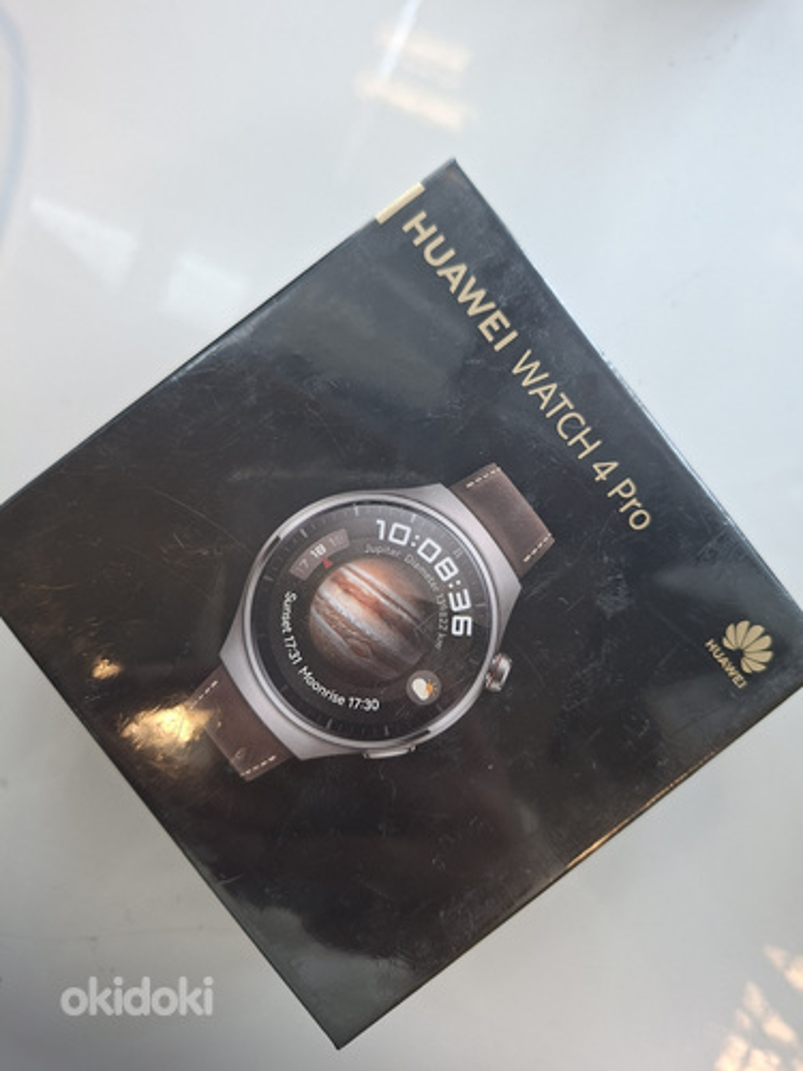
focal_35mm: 23
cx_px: 402
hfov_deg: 58.9
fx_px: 711
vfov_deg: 73.9
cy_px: 536
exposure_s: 1/100
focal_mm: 5.54
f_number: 1.8
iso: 160
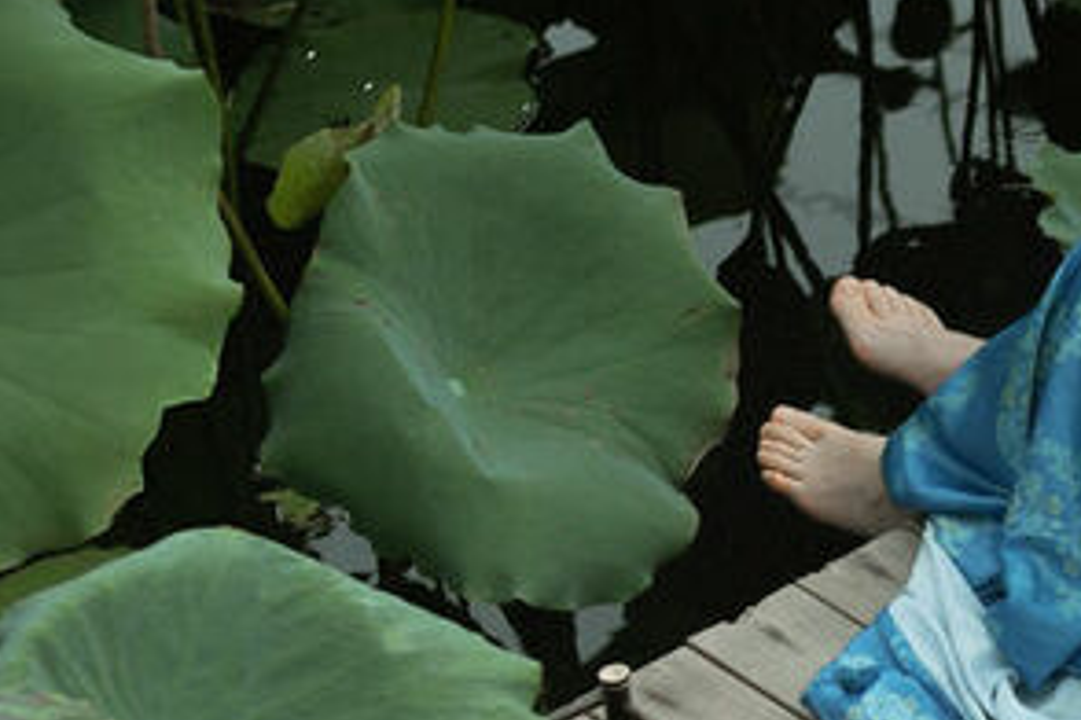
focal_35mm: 250
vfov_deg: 5.5
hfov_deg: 8.2
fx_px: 7506
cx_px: 1280
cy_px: 595
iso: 250
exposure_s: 1/800
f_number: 3.2
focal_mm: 70
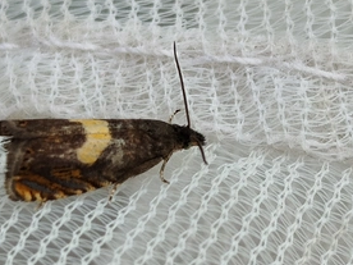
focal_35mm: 72
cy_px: 134
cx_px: 234
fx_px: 734
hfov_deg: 26.9
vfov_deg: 20.4
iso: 50
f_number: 1.7
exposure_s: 1/125
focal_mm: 5.31
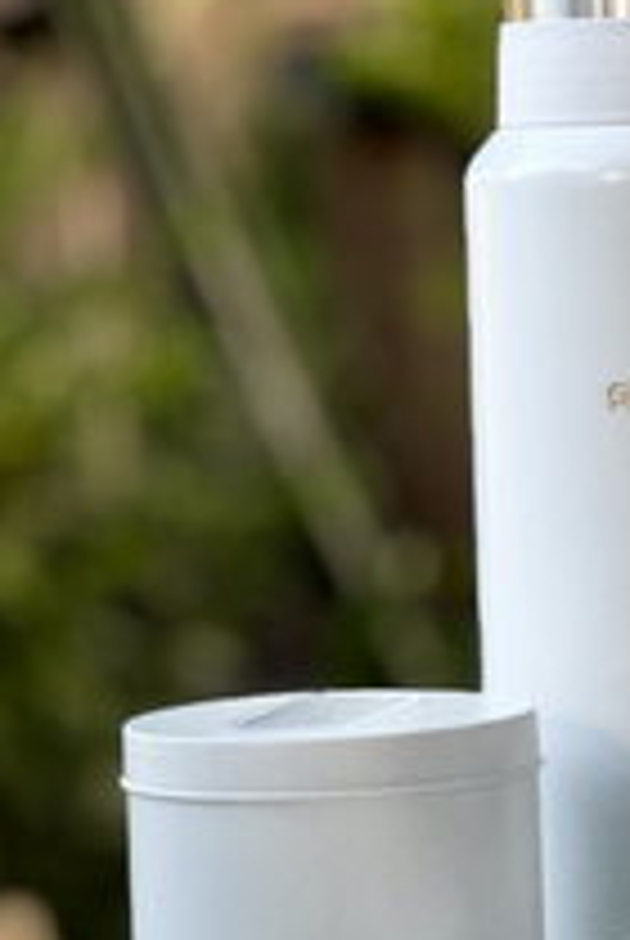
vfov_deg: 10.1
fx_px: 5337
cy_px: 524
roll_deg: +0.8
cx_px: 706
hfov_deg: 6.7
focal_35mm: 204
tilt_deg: -3.7
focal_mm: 9
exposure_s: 1/121
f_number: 2.8
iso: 125
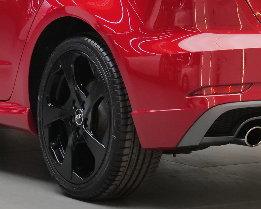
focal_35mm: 194
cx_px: 141
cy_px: -25
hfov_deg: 10.0
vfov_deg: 7.9
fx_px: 1499
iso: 400
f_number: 5.6
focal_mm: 25
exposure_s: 1/40
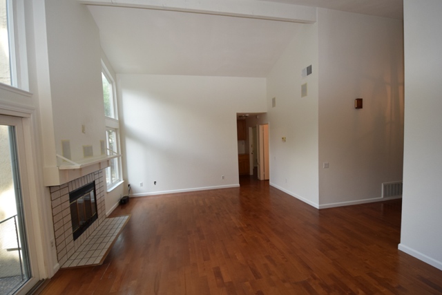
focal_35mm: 15
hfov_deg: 100.4
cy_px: 148
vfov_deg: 77.4
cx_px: 221
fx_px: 184
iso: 800
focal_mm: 10
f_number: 5
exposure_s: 1/100
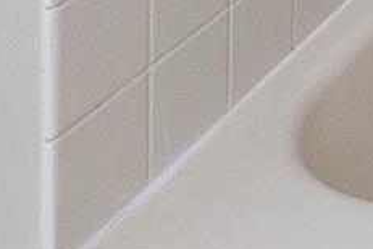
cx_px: 975
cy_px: -563
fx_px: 1077
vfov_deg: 9.4
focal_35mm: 104
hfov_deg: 12.9
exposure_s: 1/30
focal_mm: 10
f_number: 9
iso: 250
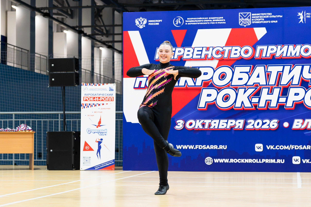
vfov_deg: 16.7
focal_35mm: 82
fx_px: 709
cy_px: 107
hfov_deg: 24.8
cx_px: 156
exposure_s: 1/640
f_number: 2.8
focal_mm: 46.9
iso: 3200
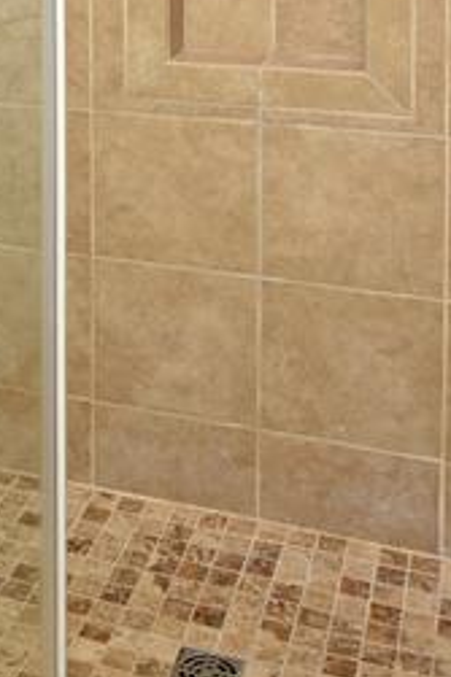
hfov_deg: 25.3
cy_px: -43
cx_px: 68
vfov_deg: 33.9
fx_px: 978
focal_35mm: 52
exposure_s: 1/60
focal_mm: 17
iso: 640
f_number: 16
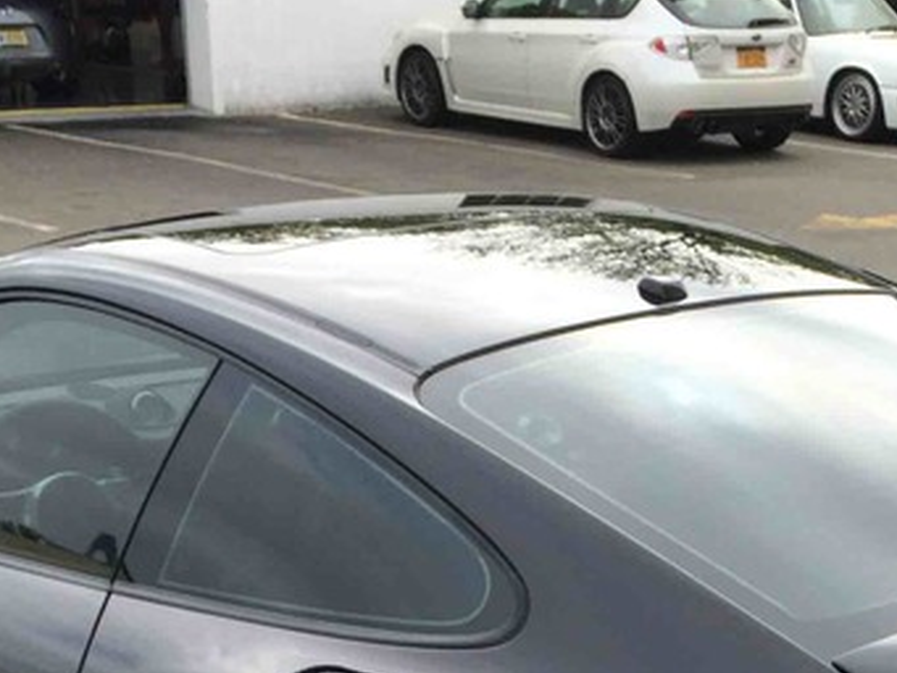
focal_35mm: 87
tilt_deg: -23.6
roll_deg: +0.5
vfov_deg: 16.3
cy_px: 818
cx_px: 737
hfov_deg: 22.2
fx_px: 2255
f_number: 2.2
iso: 32
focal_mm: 4.15
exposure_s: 1/733
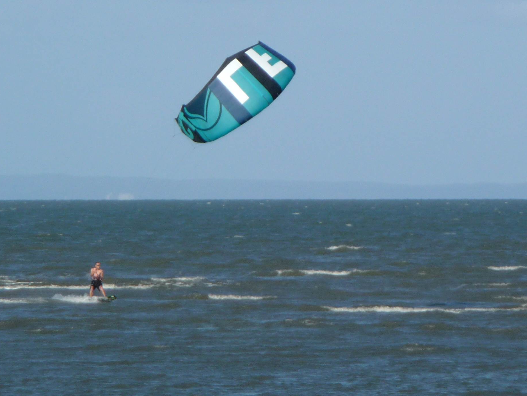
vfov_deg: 2.8
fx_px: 7978
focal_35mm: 524
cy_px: 183
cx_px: 266
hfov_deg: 3.8
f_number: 4.9
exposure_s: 1/800
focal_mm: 47
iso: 100
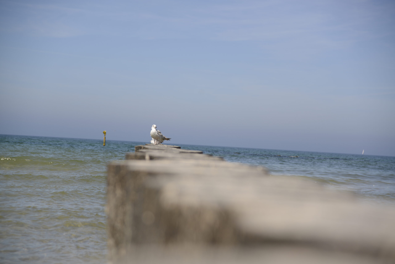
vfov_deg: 16.1
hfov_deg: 23.9
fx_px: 933
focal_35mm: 85
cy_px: 132
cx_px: 198
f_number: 4
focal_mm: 85
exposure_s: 1/1600
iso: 125
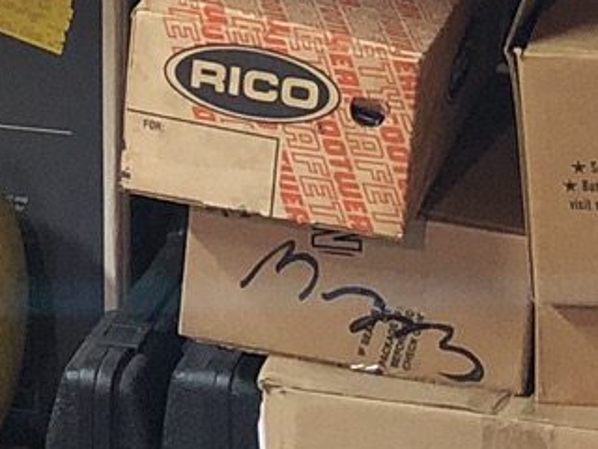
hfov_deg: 11.0
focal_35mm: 179
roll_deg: -1.6
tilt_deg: -6.2
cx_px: 480
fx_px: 3092
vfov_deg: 7.4
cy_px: -831
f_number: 1.8
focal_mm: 3.99
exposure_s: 1/9
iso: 100
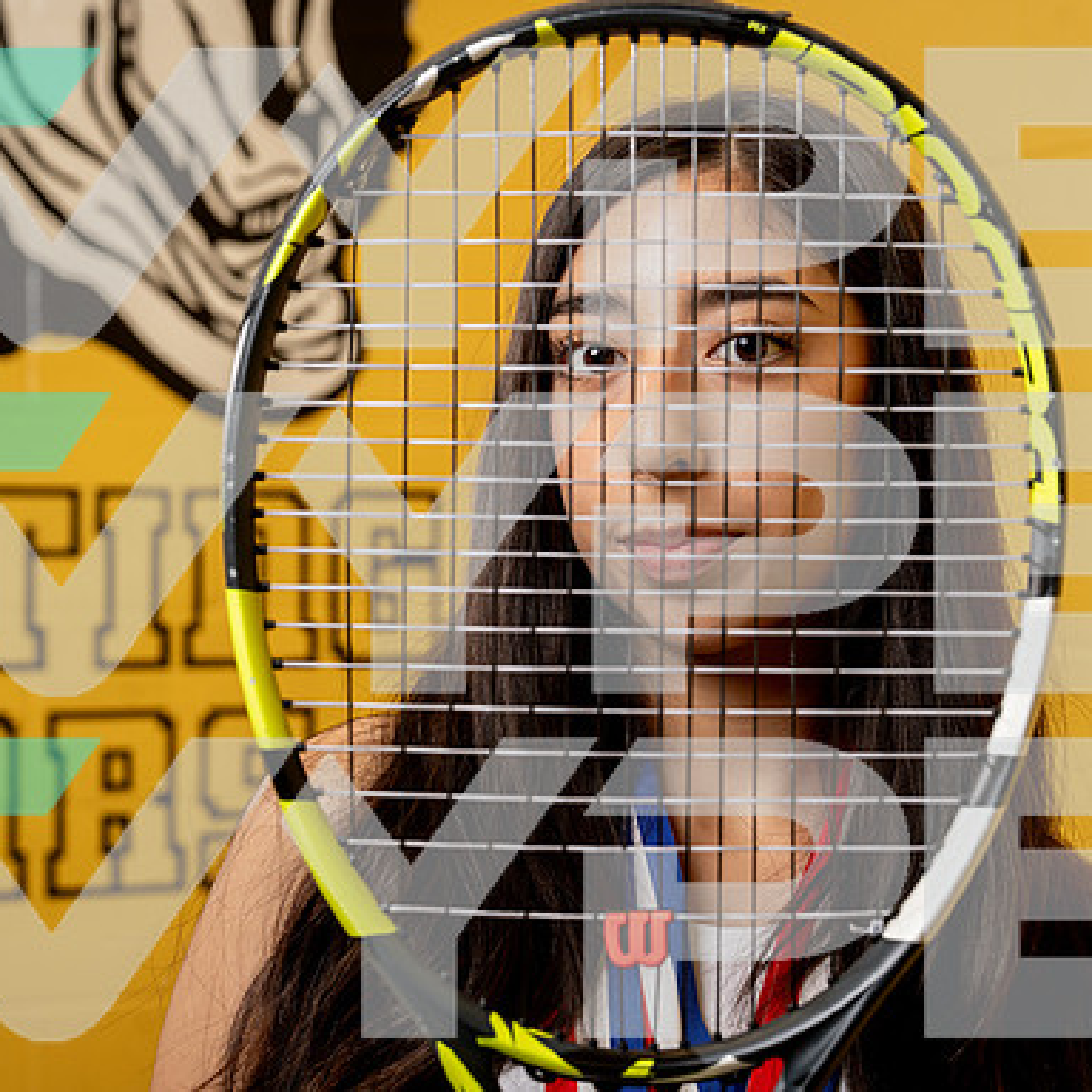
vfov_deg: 22.5
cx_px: 537
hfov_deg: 22.5
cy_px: 545
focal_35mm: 77
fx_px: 2748
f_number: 5.6
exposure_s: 1/250
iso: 500
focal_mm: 60
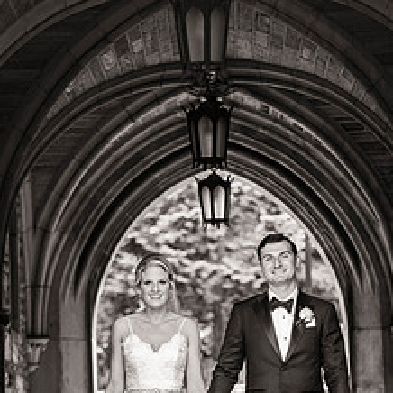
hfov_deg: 10.2
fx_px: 2209
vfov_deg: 10.1
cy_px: 328
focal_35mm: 172
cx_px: 192
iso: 1600
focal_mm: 98
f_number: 2.8
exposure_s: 1/800
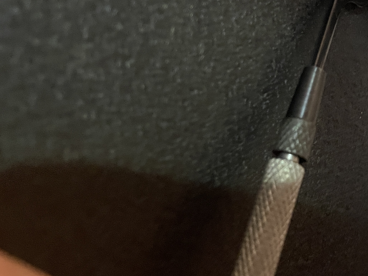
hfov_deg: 34.9
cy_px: 48
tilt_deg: -38.6
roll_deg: +27.6
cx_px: 344
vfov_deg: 27.9
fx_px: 542
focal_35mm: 51
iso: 800
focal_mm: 4.2
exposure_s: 1/30
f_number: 1.6
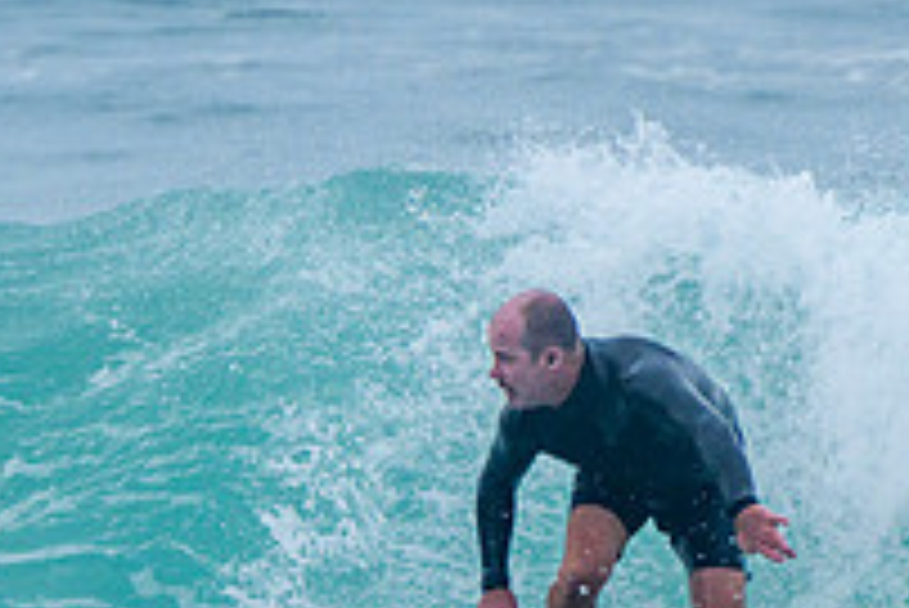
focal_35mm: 1578
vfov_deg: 0.9
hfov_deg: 1.3
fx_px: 39872
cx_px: 392
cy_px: 561
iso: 500
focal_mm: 400
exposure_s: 1/2000
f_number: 7.1
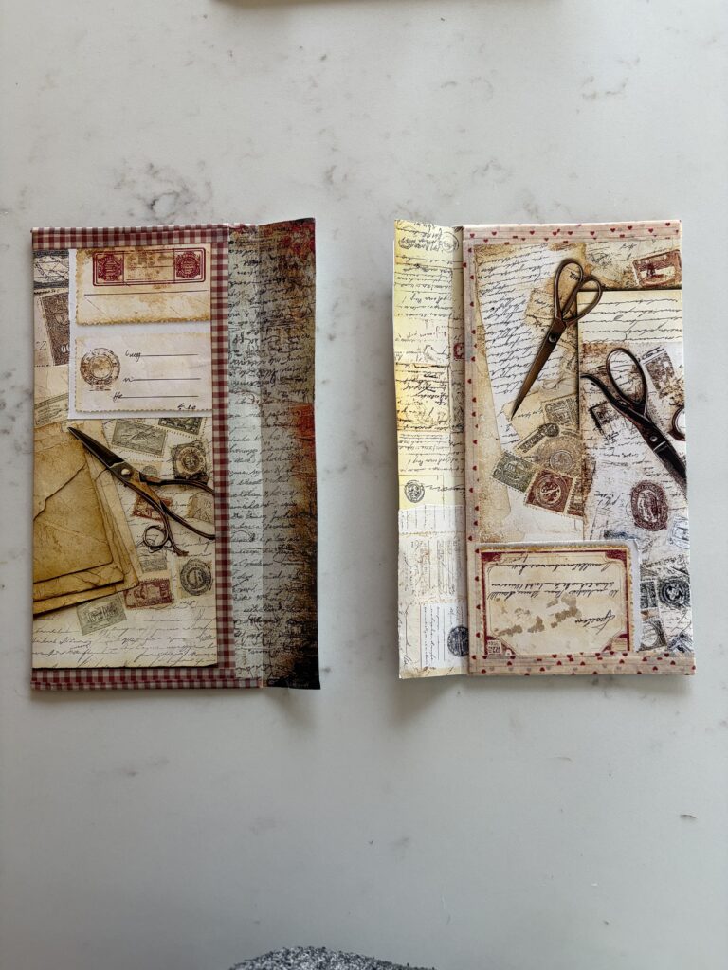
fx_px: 729
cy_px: 485
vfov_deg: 67.3
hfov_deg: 53.1
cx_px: 364
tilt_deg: -86.7
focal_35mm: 26
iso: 160
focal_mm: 5.96
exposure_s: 1/50
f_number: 1.6
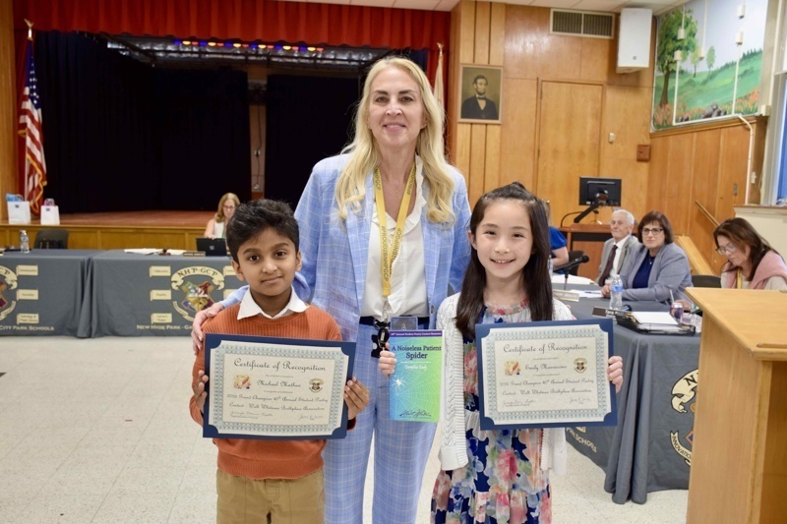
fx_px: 721
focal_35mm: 33
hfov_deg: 57.2
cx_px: 394
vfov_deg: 40.0
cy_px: 262
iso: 800
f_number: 4
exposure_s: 1/30
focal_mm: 22
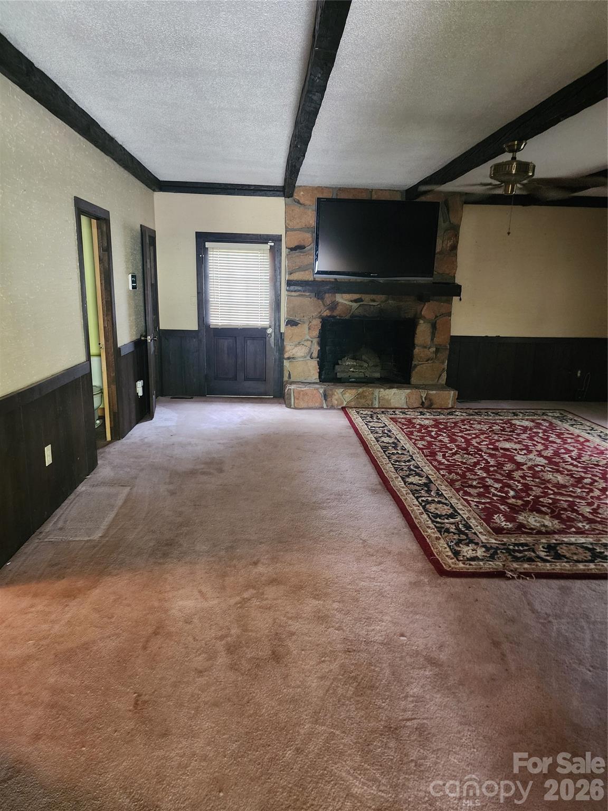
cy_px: 406
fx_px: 539
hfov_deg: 58.9
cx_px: 304
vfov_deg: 73.9
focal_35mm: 23
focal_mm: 6.4
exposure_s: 1/30
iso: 640
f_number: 1.8
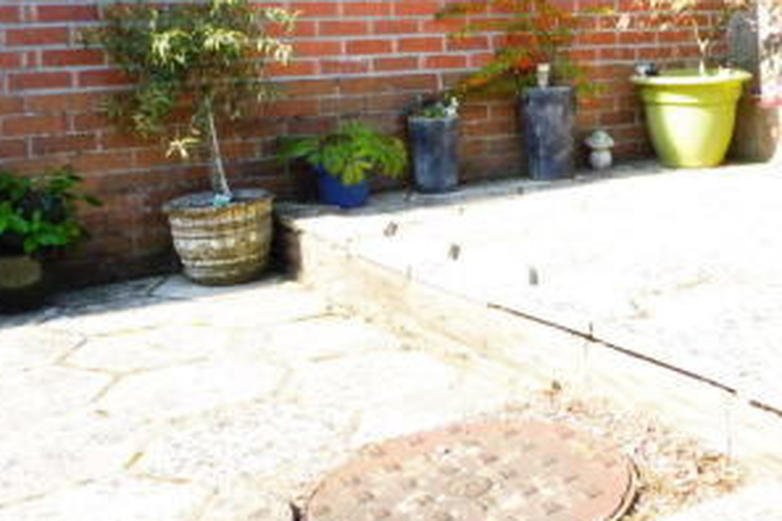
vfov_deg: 27.3
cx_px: 538
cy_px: 164
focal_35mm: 49
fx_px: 1064
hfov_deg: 39.7
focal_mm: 4.3
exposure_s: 1/200
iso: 100
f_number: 4
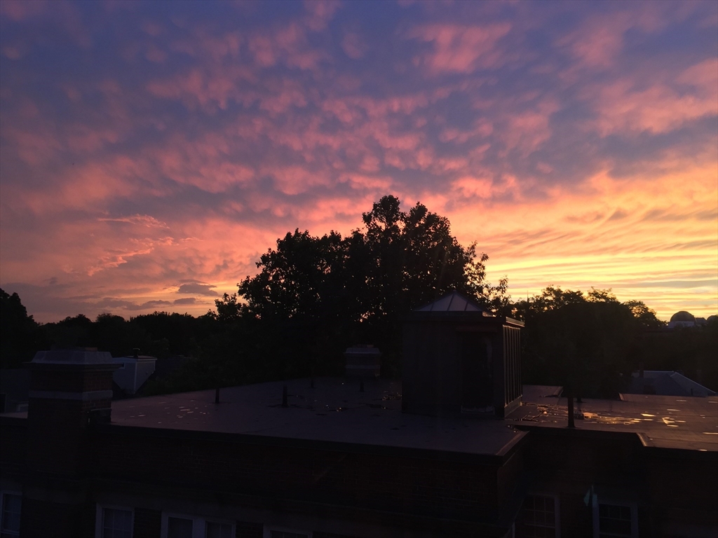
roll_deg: -2.4
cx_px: 359
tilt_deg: +5.7
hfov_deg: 61.7
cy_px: 269
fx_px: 602
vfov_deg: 48.2
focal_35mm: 29
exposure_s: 1/30
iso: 50
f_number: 2.2
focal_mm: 4.15
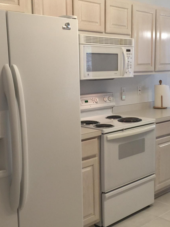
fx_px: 334
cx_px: 110
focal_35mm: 51
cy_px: 117
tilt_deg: -7.2
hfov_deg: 28.4
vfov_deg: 37.5
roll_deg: +1.4
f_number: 2.2
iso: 32
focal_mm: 4.15
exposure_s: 1/15
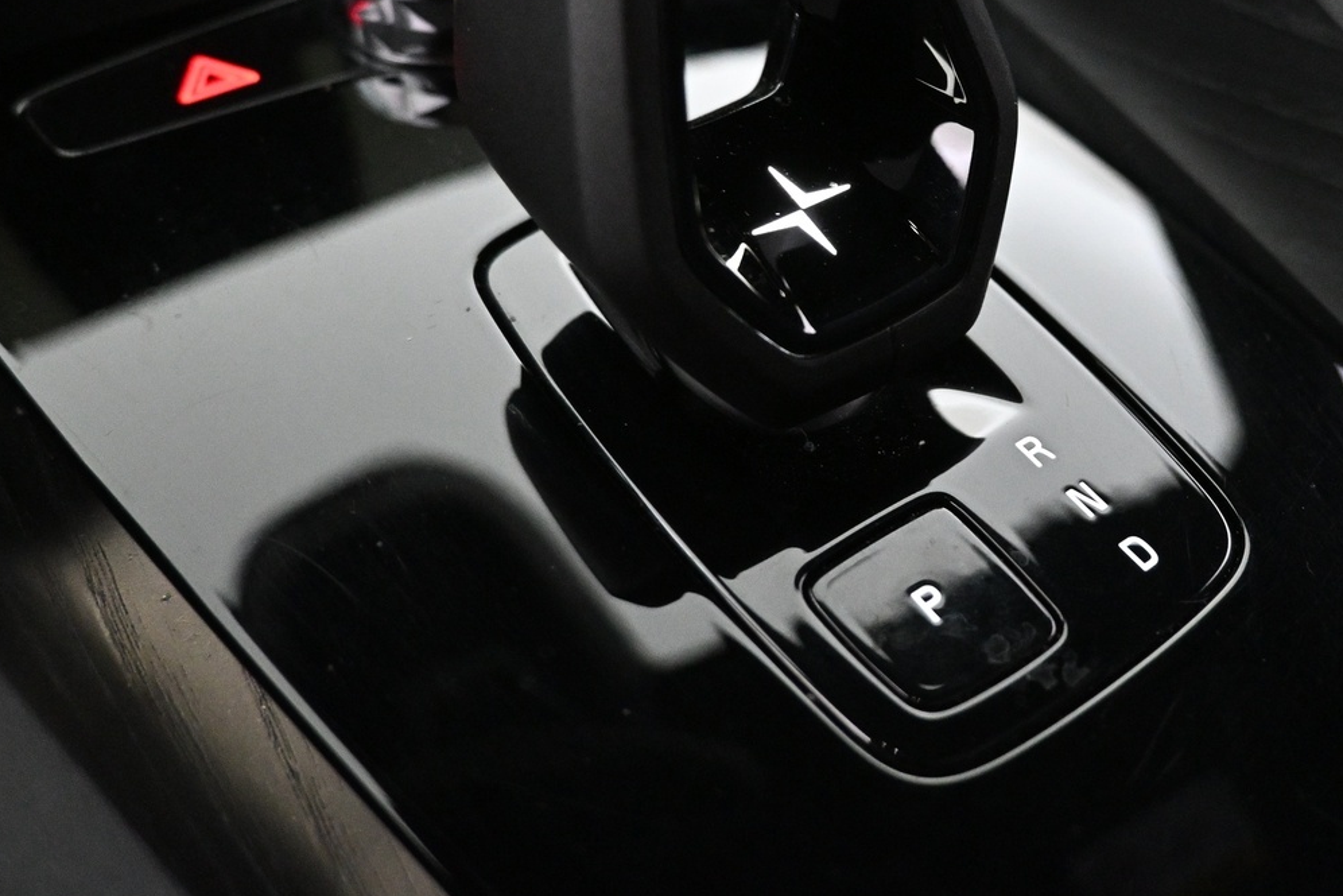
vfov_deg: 33.3
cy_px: 193
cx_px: 890
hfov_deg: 48.7
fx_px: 1455
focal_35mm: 39
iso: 4000
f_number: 3.5
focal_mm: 16
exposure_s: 1/50
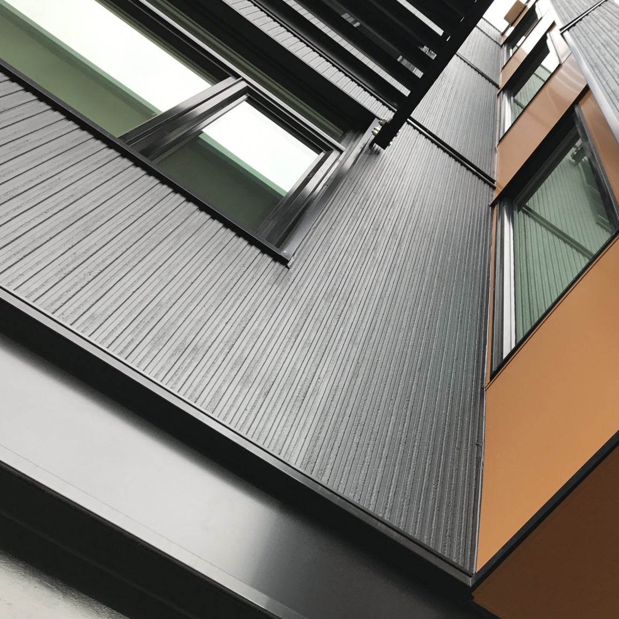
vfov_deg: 40.9
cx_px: 505
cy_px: 314
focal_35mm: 41
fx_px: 829
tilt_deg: +65.2
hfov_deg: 39.2
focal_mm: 3.99
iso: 20
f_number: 1.8
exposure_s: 1/447
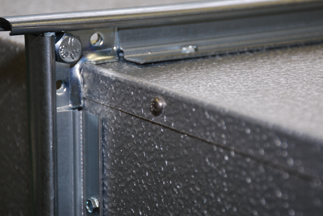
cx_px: 159
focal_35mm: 161
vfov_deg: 8.5
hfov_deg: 12.7
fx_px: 1446
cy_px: 109
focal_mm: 90
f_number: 5.6
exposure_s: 1/60
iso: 200
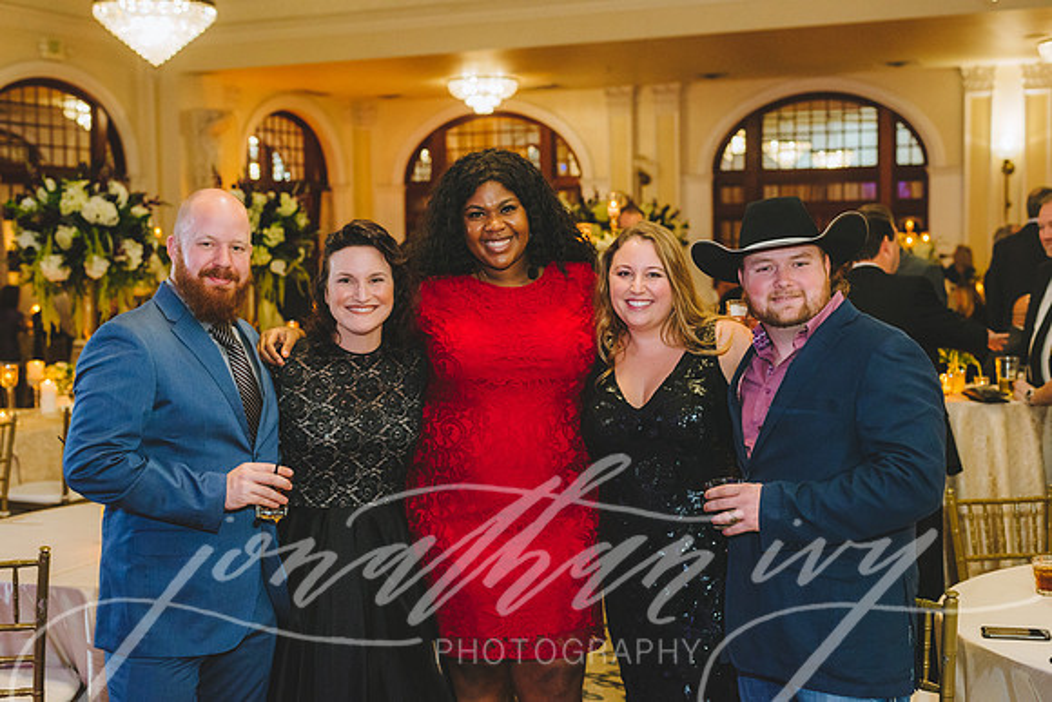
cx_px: 526
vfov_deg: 27.0
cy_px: 351
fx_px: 1461
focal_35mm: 50
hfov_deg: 39.6
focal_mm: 50
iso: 3200
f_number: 4
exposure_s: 1/125
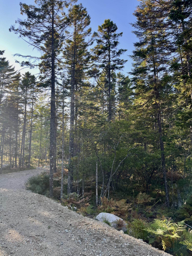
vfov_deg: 67.3
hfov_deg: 53.1
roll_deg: -1.0
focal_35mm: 26
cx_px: 96
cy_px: 128
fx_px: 192
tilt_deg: +7.8
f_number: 1.6
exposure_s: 1/261
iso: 40
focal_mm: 5.1
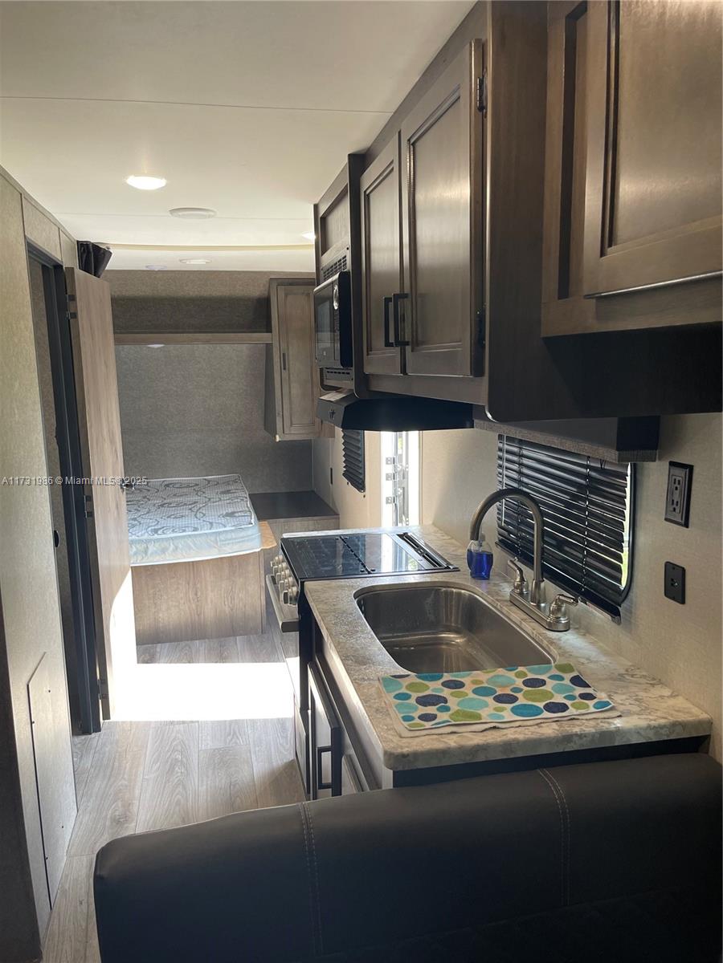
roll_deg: +1.1
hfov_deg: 54.9
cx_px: 362
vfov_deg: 69.4
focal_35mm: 25
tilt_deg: -10.1
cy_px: 482
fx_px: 696
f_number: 1.6
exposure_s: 1/120
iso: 80
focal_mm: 5.1
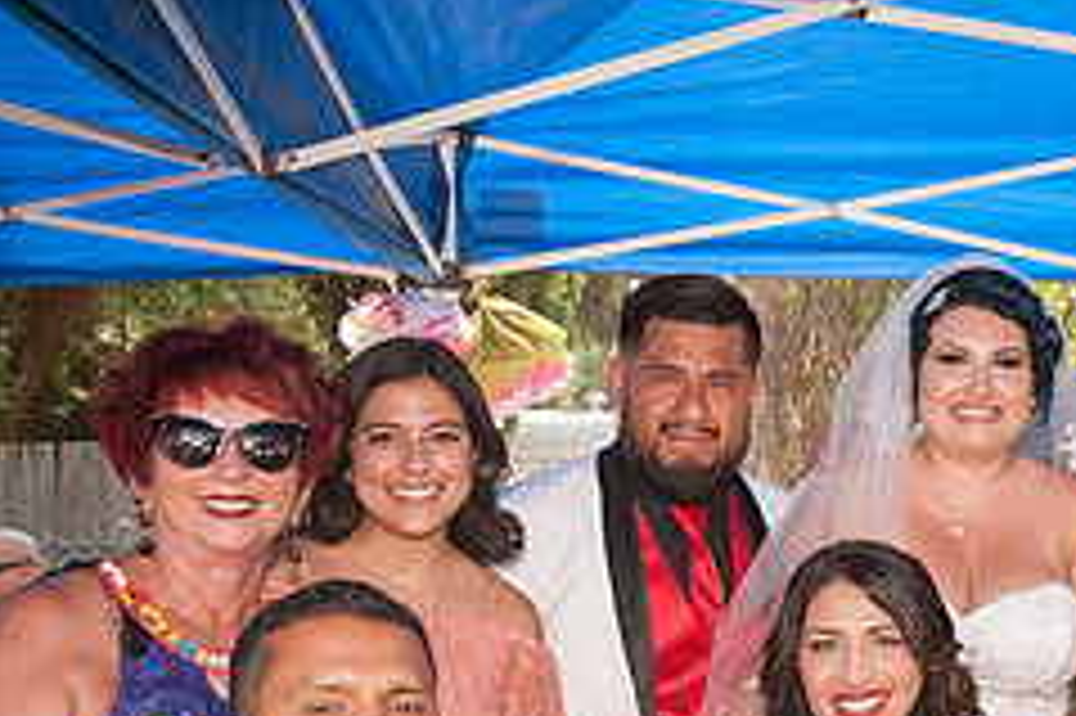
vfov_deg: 19.7
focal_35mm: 68
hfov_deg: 27.4
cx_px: 1153
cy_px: 608
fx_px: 2031
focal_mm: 28
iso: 200
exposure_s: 1/400
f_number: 5
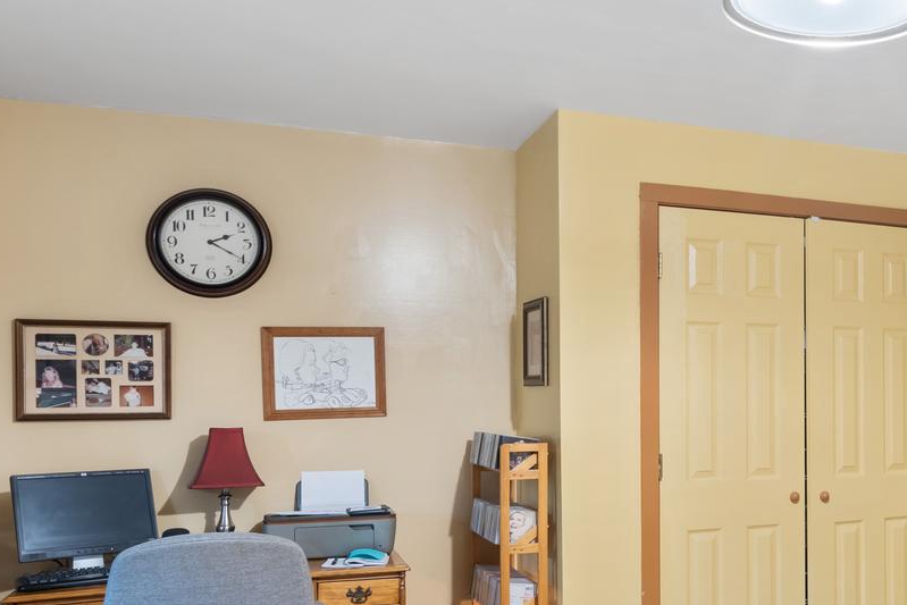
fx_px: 1033
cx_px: 843
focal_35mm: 41
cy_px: 392
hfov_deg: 42.7
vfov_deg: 32.4
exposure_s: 2
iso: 320
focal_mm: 16
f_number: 7.1
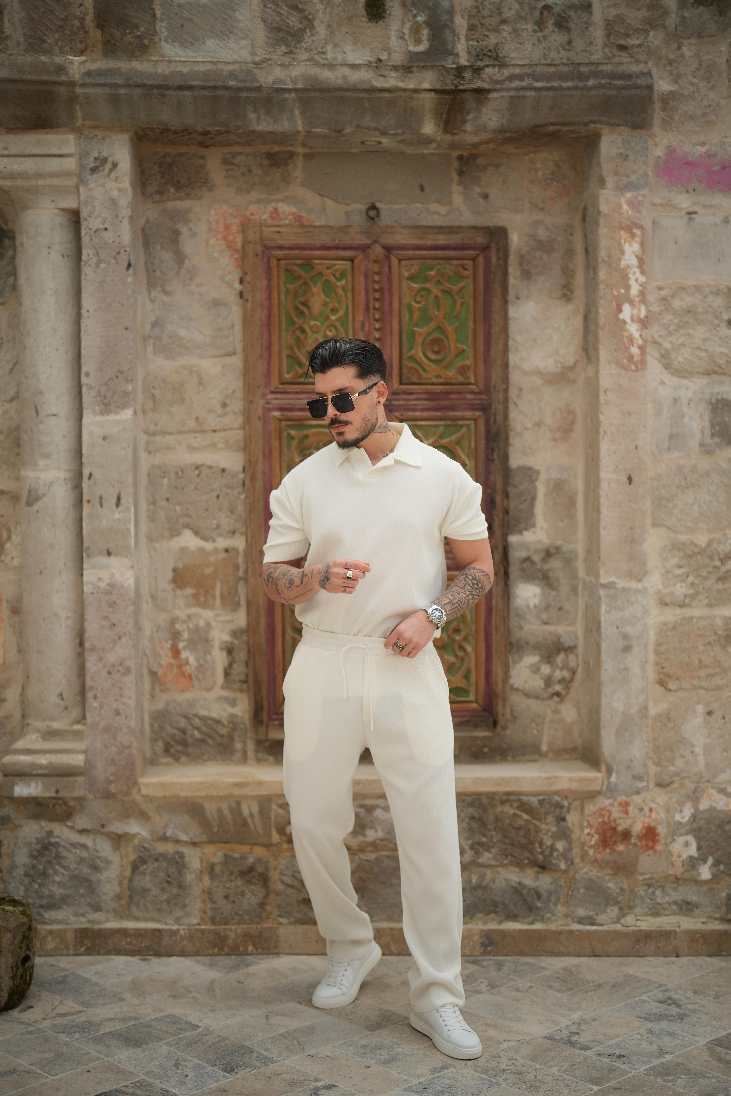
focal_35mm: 50
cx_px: 366
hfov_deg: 27.0
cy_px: 548
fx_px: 1523
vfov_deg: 39.6
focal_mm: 50
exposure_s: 1/800
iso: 320
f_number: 1.2
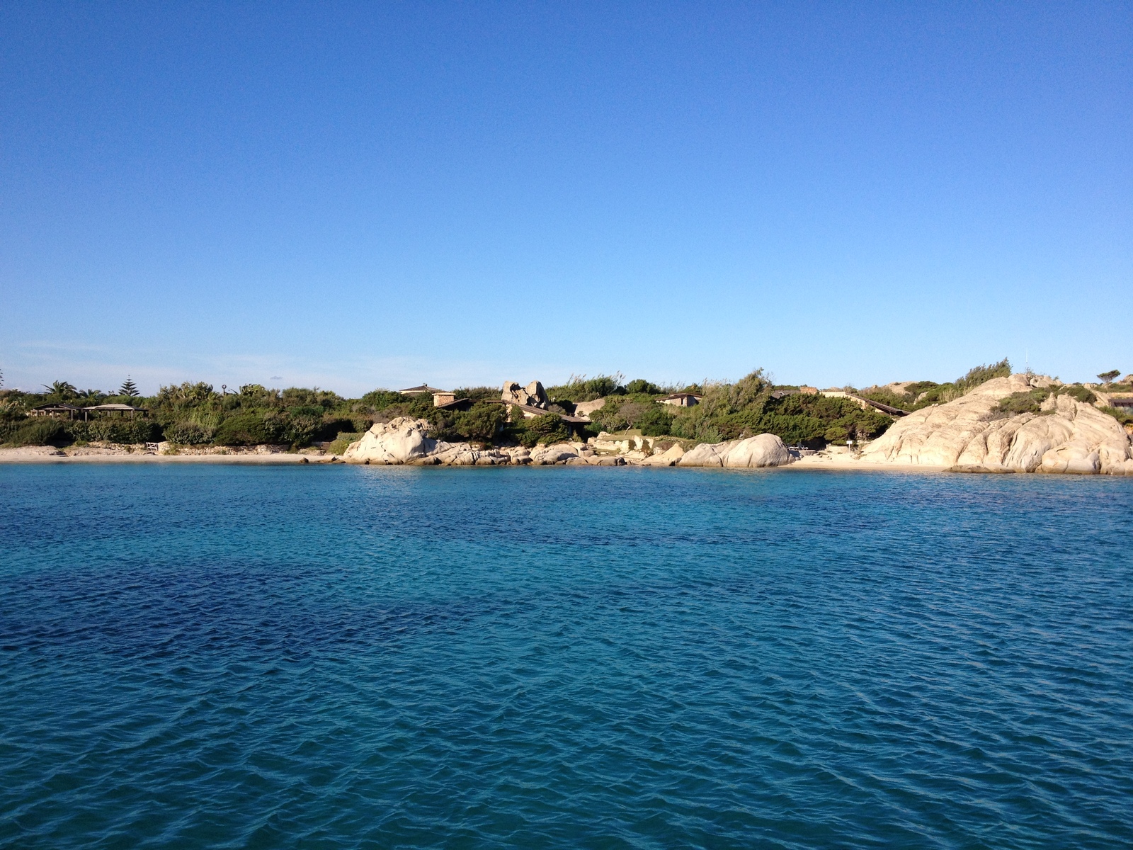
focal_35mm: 35
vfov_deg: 40.7
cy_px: 425
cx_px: 566
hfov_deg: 52.6
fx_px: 1146
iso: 64
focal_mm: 4.28
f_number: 2.4
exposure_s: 1/1672
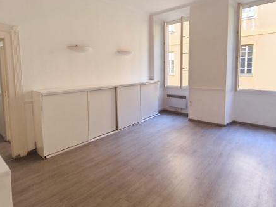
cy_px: 85
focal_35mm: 22
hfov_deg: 76.3
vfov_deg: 60.7
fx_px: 175
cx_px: 146
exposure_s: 1/33.3
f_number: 2.2
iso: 160
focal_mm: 1.91
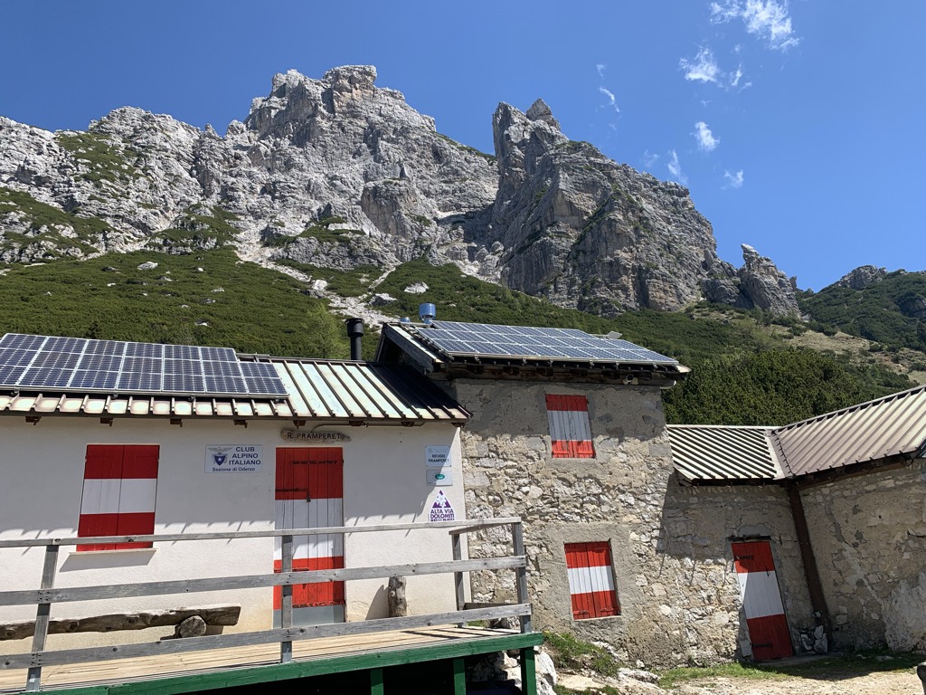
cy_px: 348
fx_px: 696
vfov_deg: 53.1
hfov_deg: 67.3
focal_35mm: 26
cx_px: 463
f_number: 1.8
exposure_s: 1/1916
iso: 25
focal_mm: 4.25
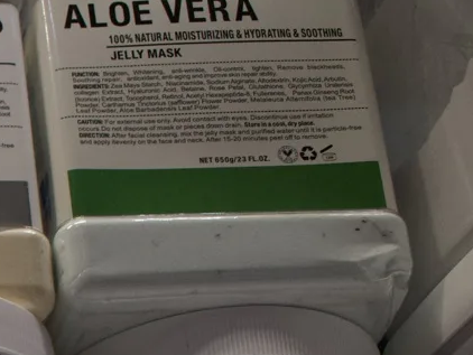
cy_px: 650
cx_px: -497
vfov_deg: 10.9
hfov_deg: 13.2
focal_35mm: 127
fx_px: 1736
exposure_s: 1/40
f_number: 5.6
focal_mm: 21
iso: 1250
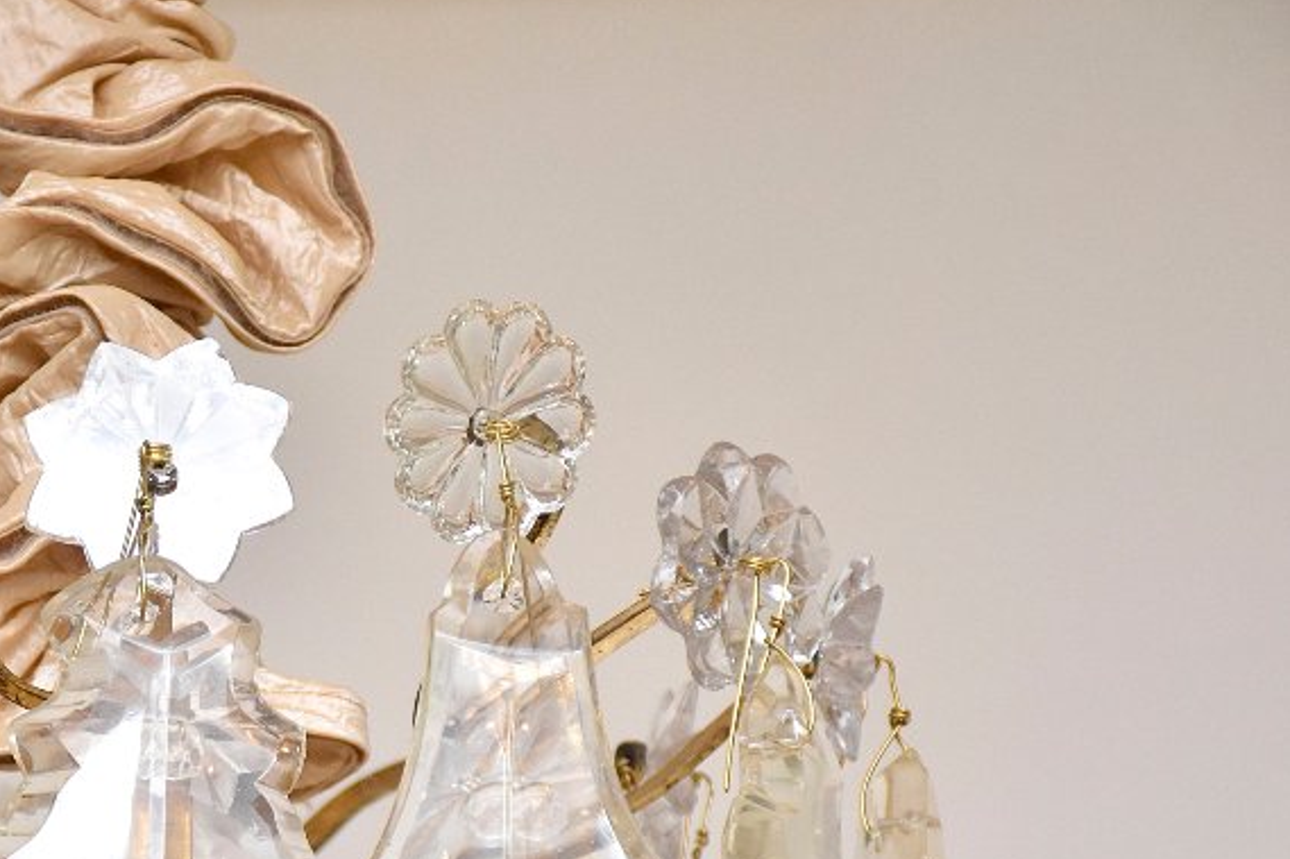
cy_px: 891
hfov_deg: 7.6
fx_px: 9638
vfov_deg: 5.1
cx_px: 122
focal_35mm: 269
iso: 1100
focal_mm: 85
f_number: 5.3
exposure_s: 1/160
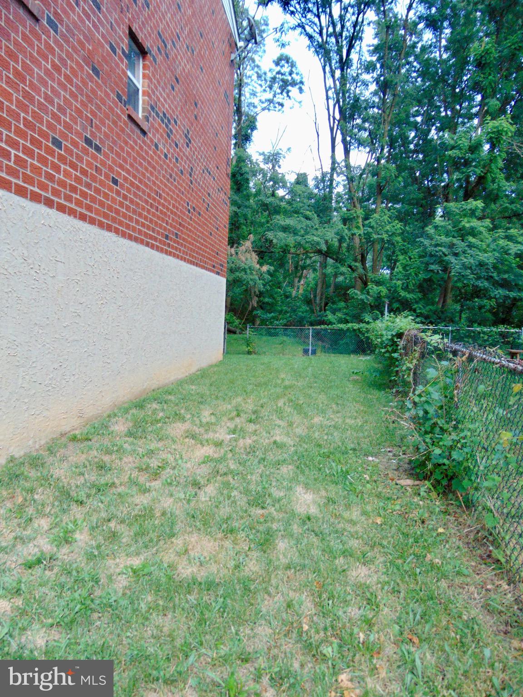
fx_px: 504
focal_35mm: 25
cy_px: 348
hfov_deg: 54.9
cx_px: 262
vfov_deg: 69.4
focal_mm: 4.5
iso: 250
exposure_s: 1/30
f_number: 3
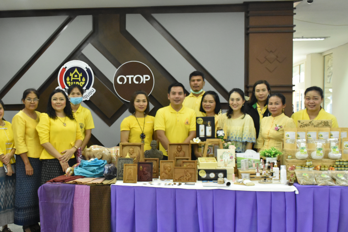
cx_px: 140
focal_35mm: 43
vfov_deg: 31.2
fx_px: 416
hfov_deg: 45.2
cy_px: 128
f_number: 4.5
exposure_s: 1/80
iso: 3200
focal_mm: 22
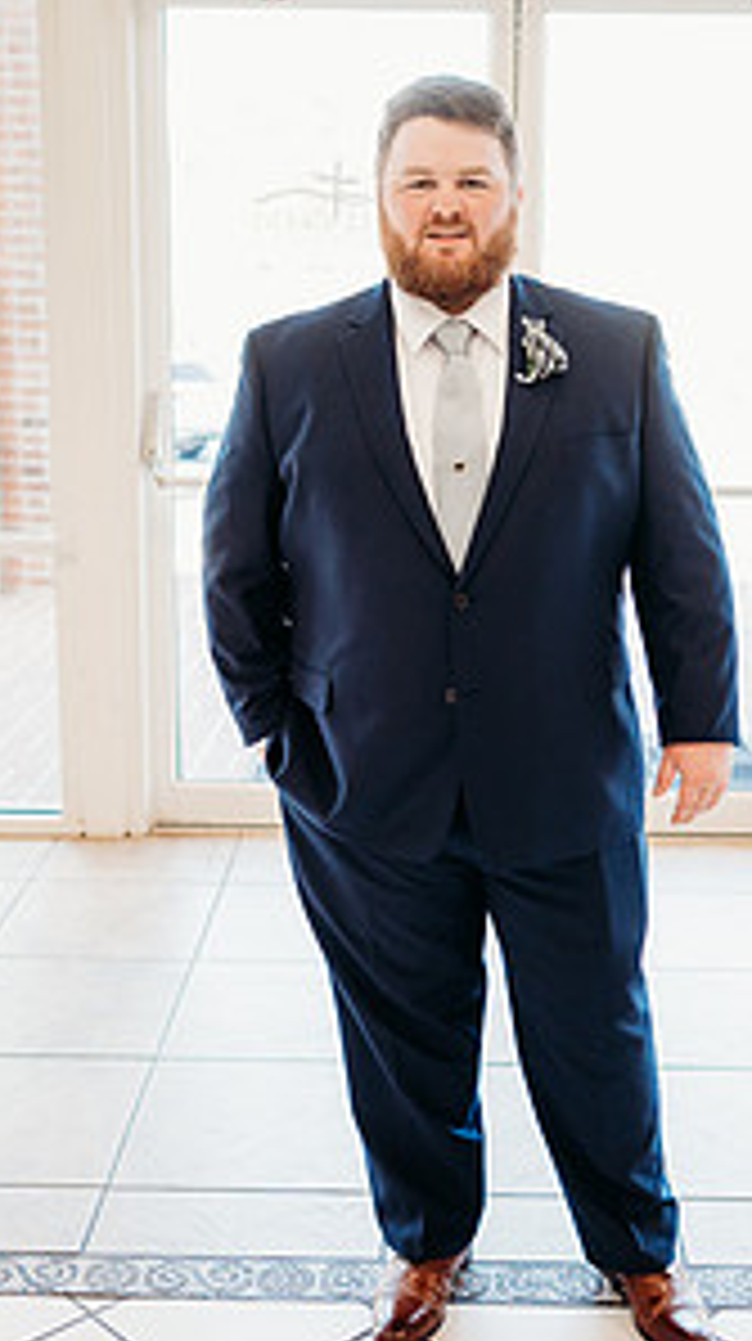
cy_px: 601
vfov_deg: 42.1
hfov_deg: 24.3
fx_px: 1742
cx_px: 455
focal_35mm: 49
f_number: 1.8
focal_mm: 24
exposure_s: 1/160
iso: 320
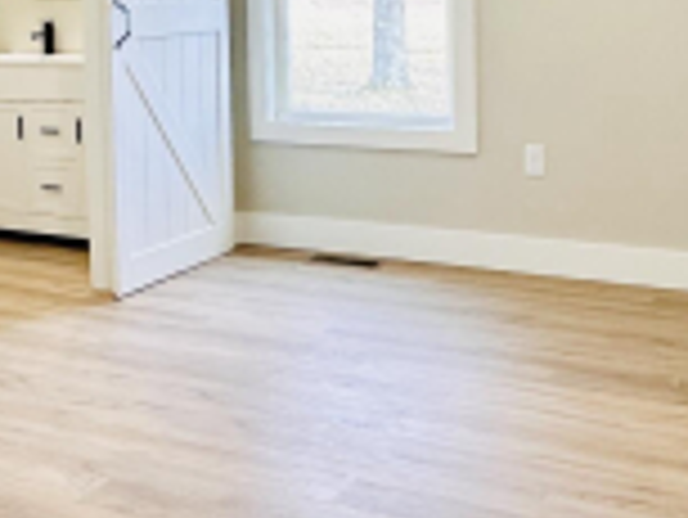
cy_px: 36
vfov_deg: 23.3
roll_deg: +2.1
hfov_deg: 31.0
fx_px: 1213
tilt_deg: -2.5
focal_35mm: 61
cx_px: 151
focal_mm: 2.22
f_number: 2.2
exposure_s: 1/120
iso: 125
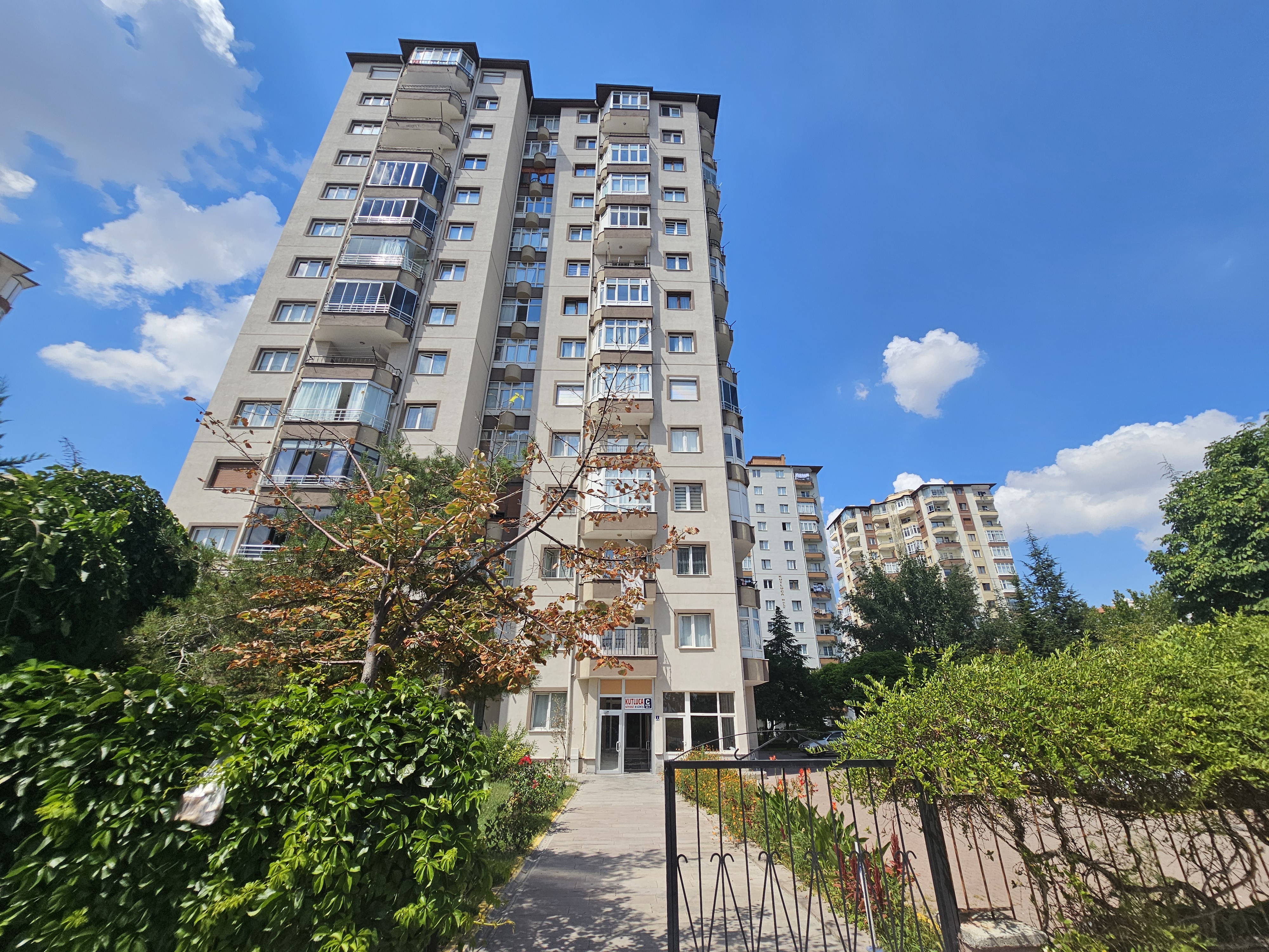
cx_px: 634
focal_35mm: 13
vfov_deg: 89.9
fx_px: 477
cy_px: 476
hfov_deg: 106.2
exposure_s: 1/2650
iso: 50
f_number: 2.2
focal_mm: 2.2
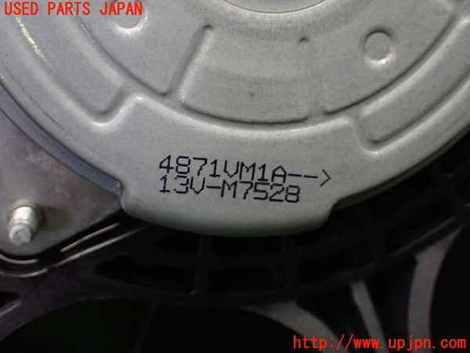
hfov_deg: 38.2
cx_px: 235
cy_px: 176
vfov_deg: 29.1
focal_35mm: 50
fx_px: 679
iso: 800
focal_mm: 9.01
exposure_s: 1/80
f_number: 3.2
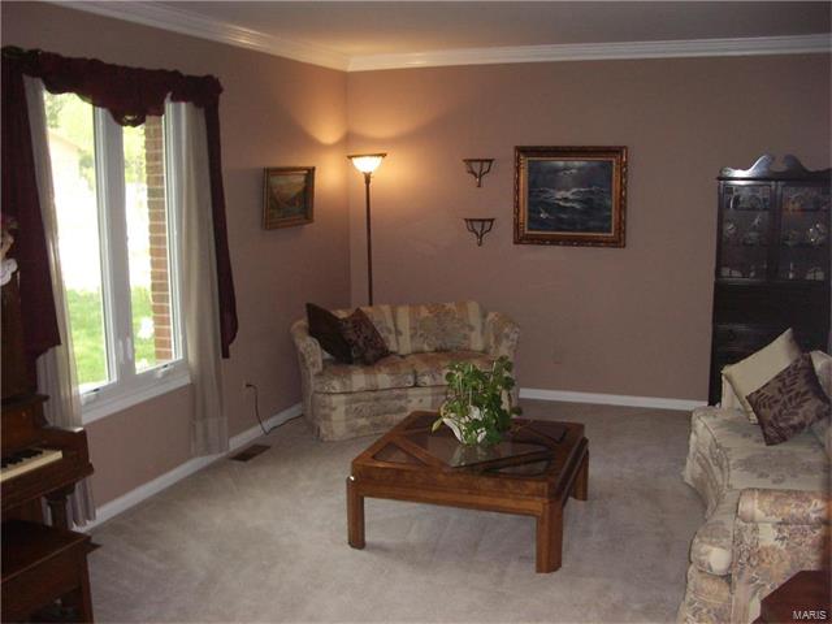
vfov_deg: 40.7
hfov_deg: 52.6
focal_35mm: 35
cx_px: 416
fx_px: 841
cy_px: 312
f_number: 2.6
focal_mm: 5.8
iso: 200
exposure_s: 1/60
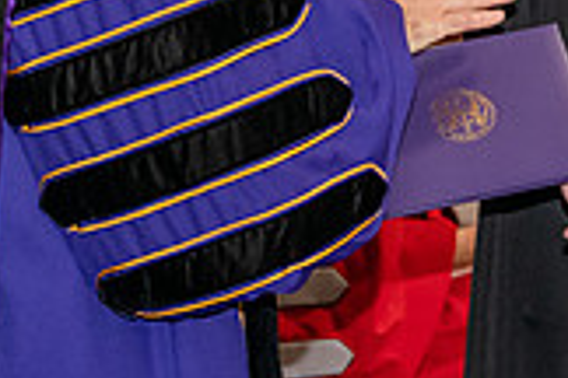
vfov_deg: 5.4
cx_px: 358
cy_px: -257
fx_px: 3944
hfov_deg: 8.2
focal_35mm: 250
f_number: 5
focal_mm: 70
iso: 2500
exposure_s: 1/200
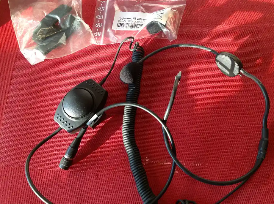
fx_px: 300
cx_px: 133
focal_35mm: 38
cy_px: 104
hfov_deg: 49.1
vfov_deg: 37.6
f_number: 2.4
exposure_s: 1/60
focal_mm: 4.28
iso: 64
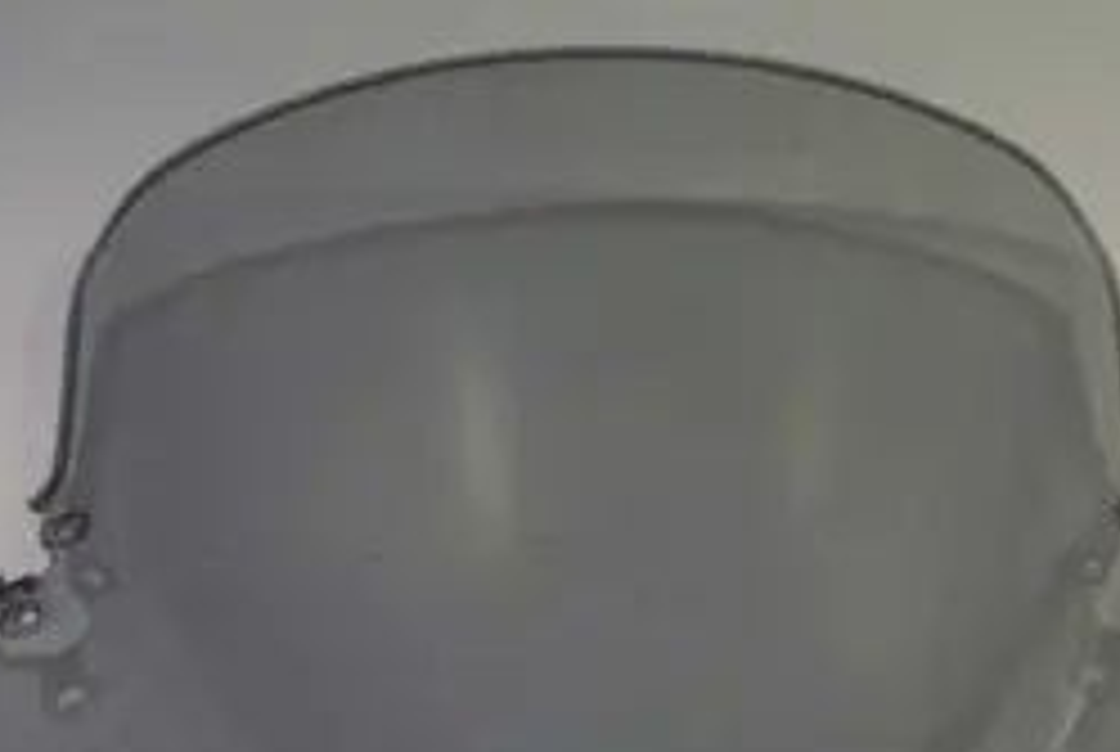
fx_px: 2088
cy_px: 802
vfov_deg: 19.6
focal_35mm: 67
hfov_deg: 30.0
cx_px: 513
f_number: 3.8
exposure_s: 1/80
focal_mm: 11.8
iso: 200
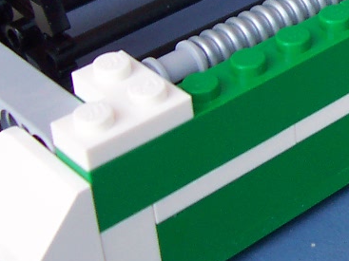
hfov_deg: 15.5
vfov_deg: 12.0
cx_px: 456
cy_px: -58
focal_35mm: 121
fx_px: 1220
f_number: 2.8
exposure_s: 1/125
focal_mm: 5.6
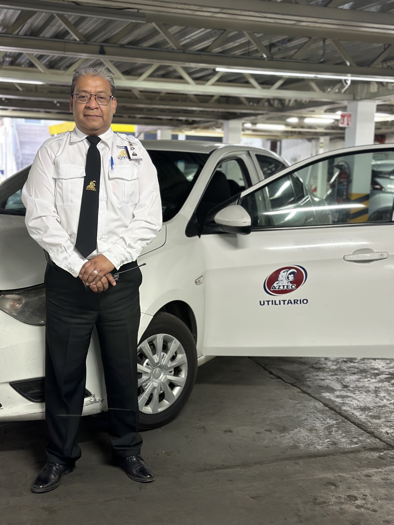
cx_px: 197
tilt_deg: -7.2
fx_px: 728
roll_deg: -1.7
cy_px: 262
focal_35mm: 48
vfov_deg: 39.7
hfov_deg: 30.3
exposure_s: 1/60
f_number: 1.78
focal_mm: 6.86
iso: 200
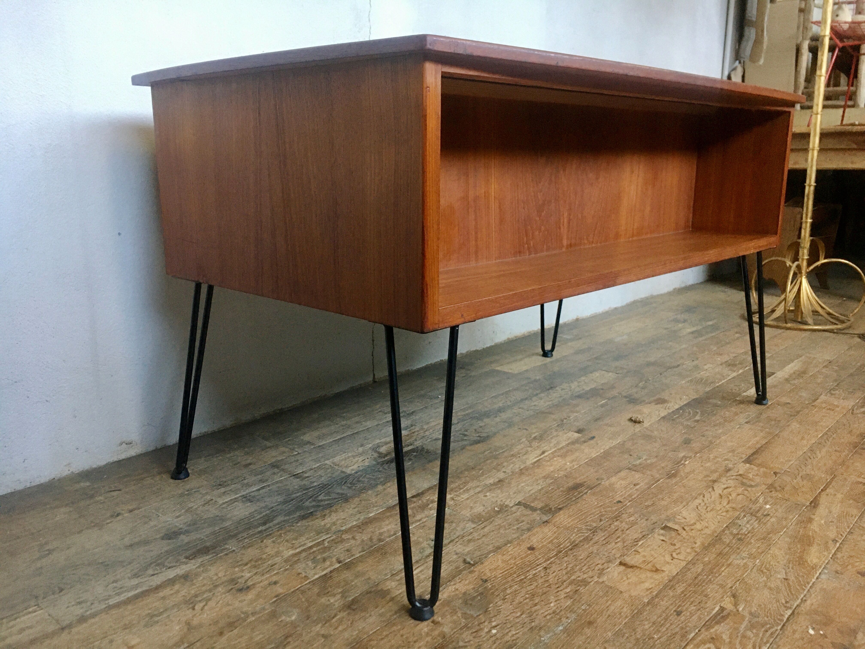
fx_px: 725
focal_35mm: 29
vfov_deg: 48.2
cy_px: 324
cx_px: 432
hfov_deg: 61.7
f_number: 2.2
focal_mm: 4.15
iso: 200
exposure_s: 1/33
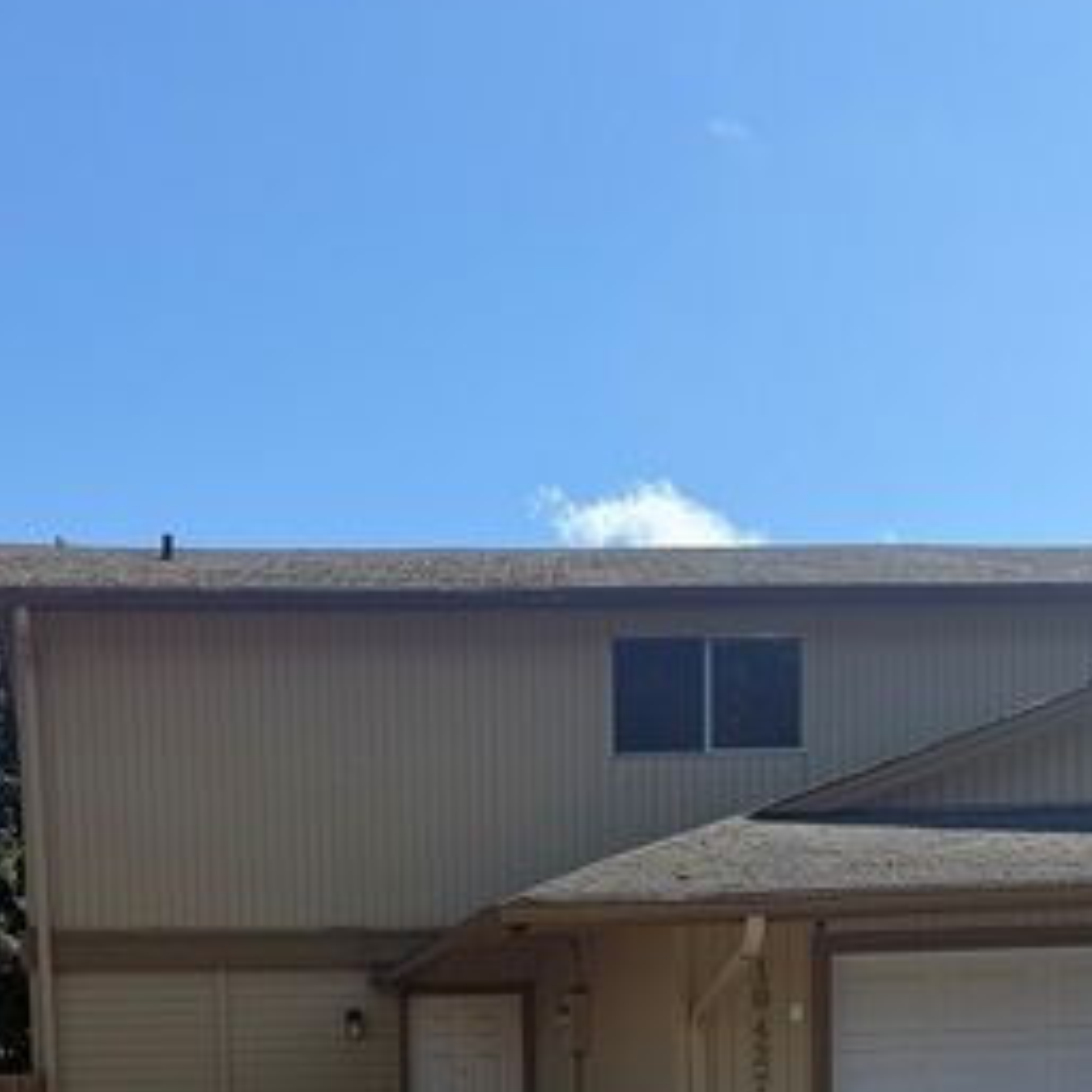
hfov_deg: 30.9
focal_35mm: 55
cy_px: 1222
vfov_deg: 28.1
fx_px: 1963
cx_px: 374
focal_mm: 6.76
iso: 80
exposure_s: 1/3759
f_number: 1.78
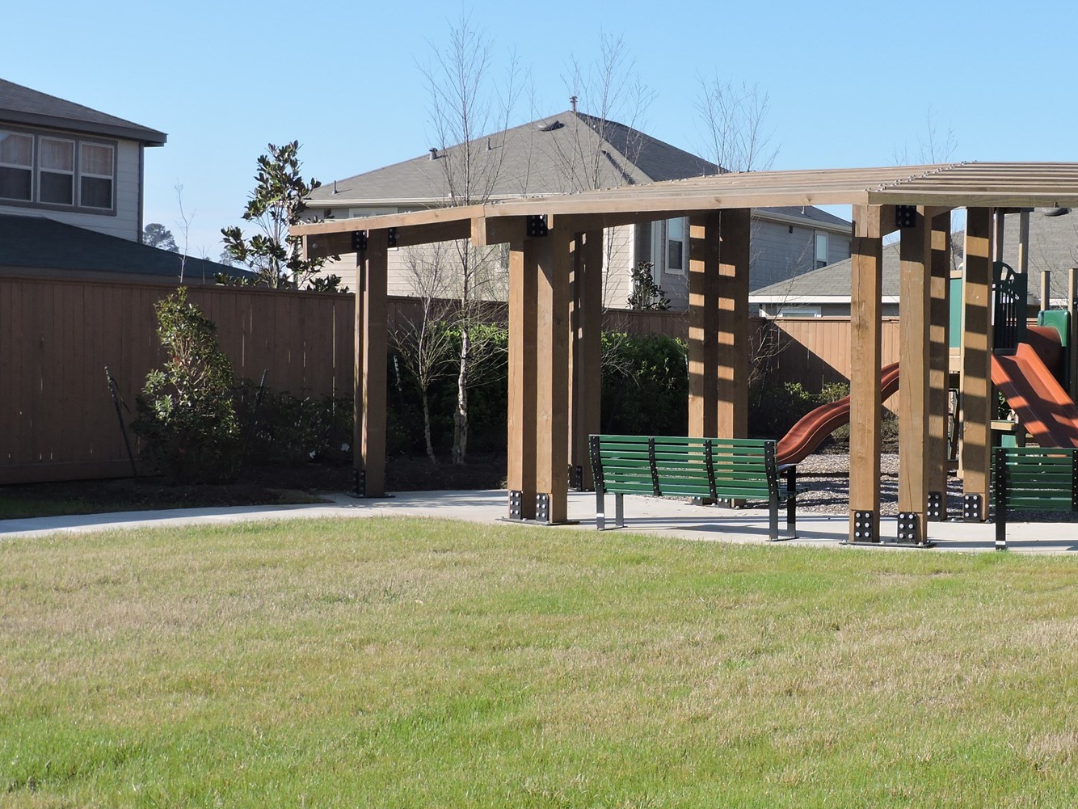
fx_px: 2056
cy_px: 377
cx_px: 773
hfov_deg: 29.0
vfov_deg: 22.3
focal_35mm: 66
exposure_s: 1/800
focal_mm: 7.7
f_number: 3.4
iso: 100
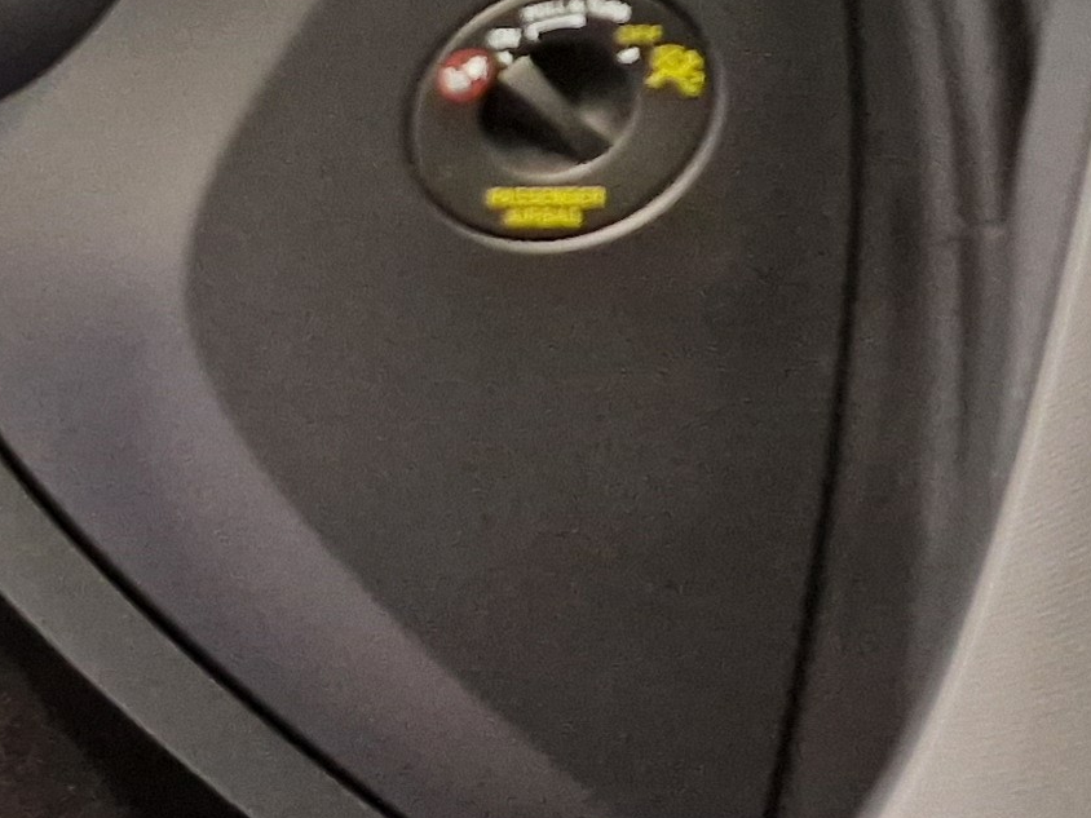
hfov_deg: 14.0
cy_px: 84
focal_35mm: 109
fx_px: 3435
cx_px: -1333
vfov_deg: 13.5
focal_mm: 5.4
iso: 400
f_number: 1.8
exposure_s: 1/100
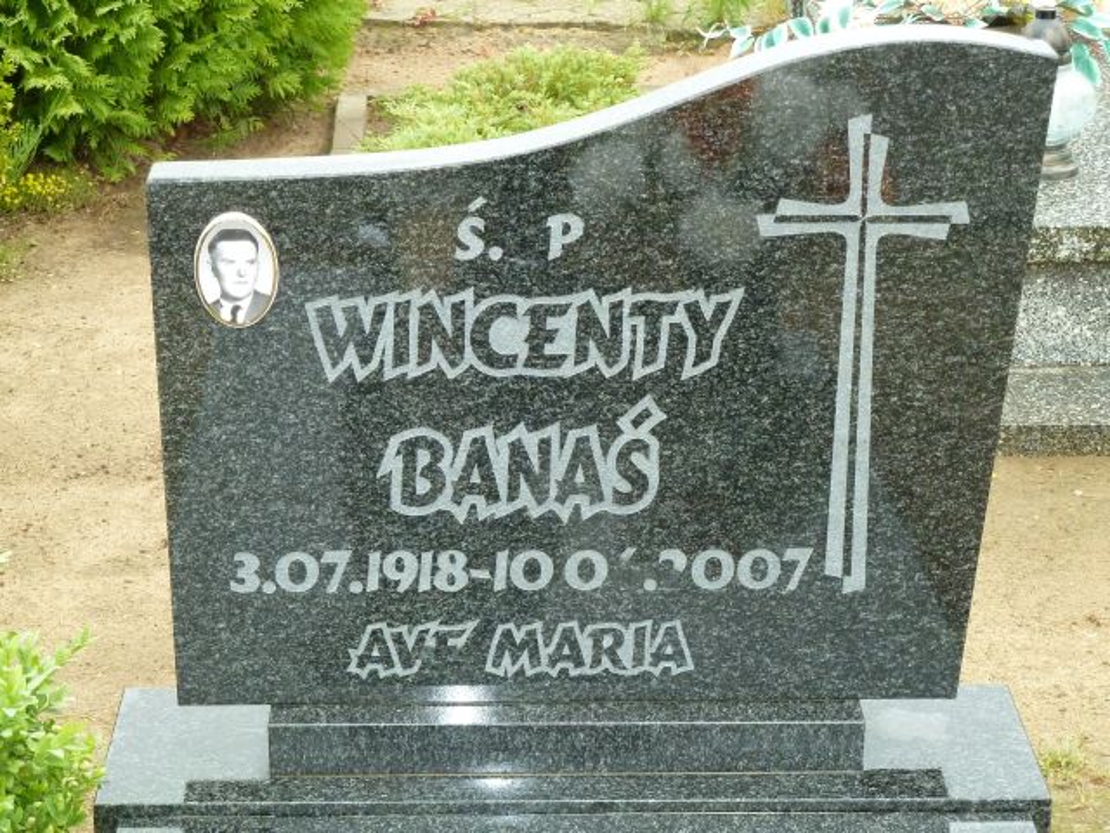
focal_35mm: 90
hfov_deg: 21.8
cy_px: 416
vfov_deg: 16.4
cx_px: 555
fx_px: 2886
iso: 320
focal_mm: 14.7
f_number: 4.3
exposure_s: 1/80
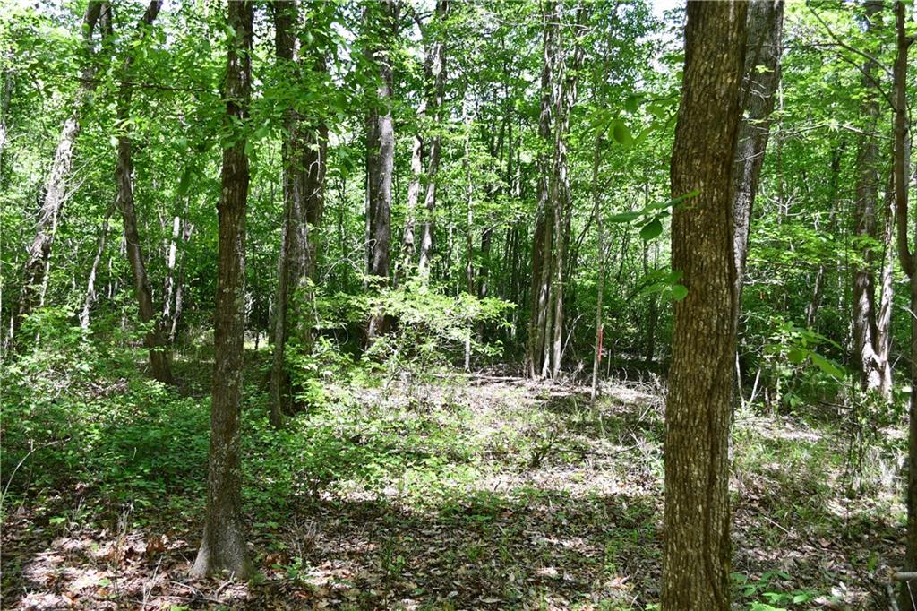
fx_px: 917
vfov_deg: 36.8
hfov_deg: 53.1
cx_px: 458
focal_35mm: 36
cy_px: 306
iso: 400
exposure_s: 1/250
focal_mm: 18
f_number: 4
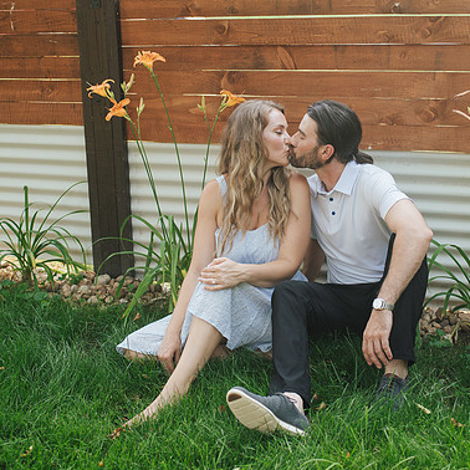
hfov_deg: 33.3
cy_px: 217
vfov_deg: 33.4
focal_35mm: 51
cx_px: 271
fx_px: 783
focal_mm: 35
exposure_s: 1/320
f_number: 2.8
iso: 500
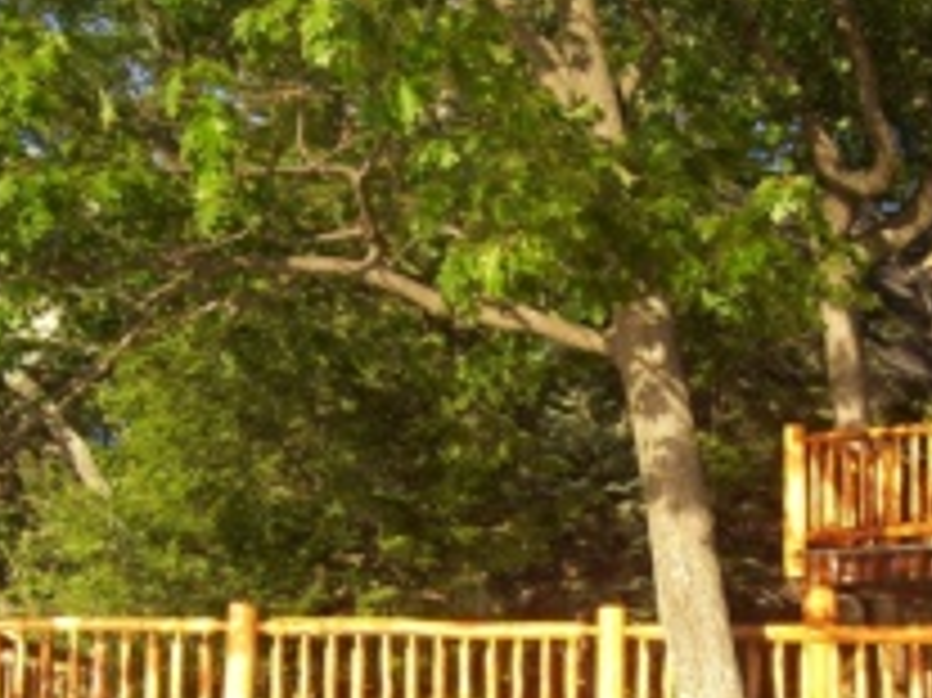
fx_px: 1776
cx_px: 574
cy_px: 628
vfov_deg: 21.7
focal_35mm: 66
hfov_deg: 29.3
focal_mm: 6
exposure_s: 1/250
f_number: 4.8
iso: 80
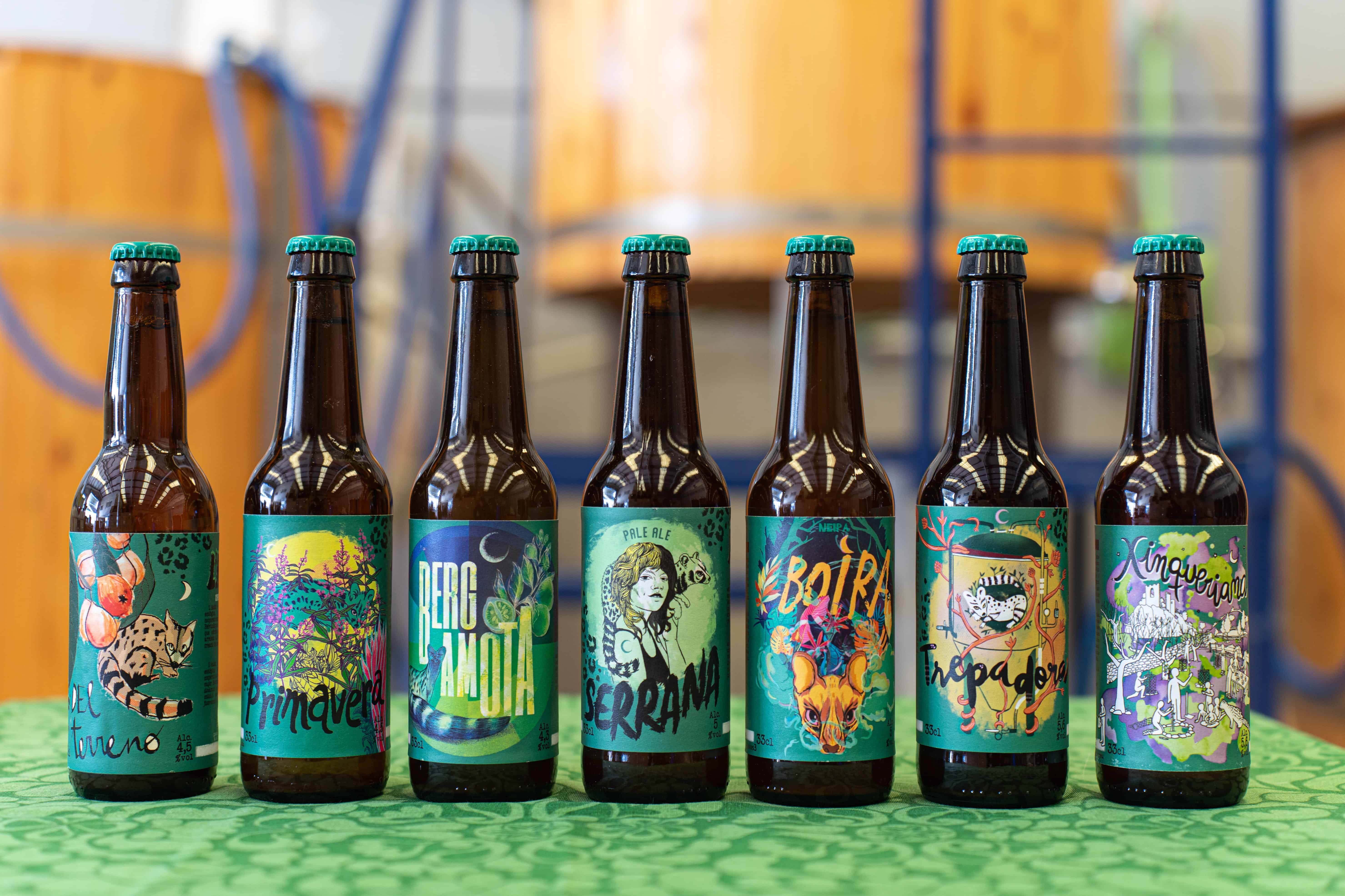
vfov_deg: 27.0
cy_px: 448
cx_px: 672
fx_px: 1868
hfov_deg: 39.6
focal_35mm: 50
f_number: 2.8
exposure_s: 1/8
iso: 100
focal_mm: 50
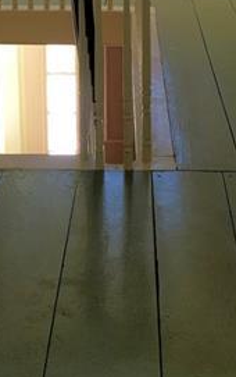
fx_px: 893
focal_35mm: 87
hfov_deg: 15.1
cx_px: 103
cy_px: 29
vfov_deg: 23.1
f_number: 2.2
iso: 32
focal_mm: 4.15
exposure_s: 1/60
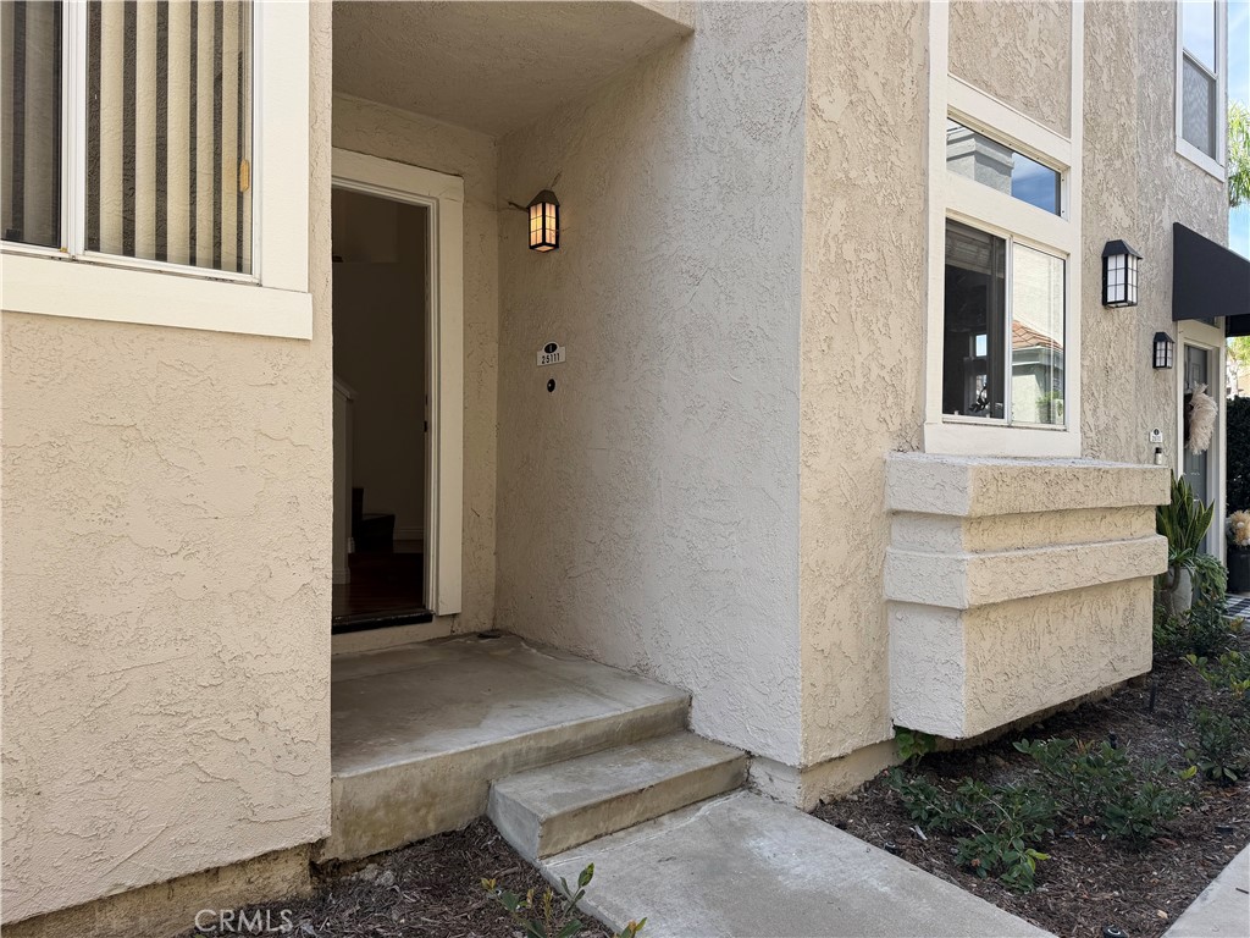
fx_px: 867
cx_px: 625
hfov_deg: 71.6
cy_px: 469
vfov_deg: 56.8
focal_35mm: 24
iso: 80
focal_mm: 6.76
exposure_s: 1/1106
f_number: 1.78
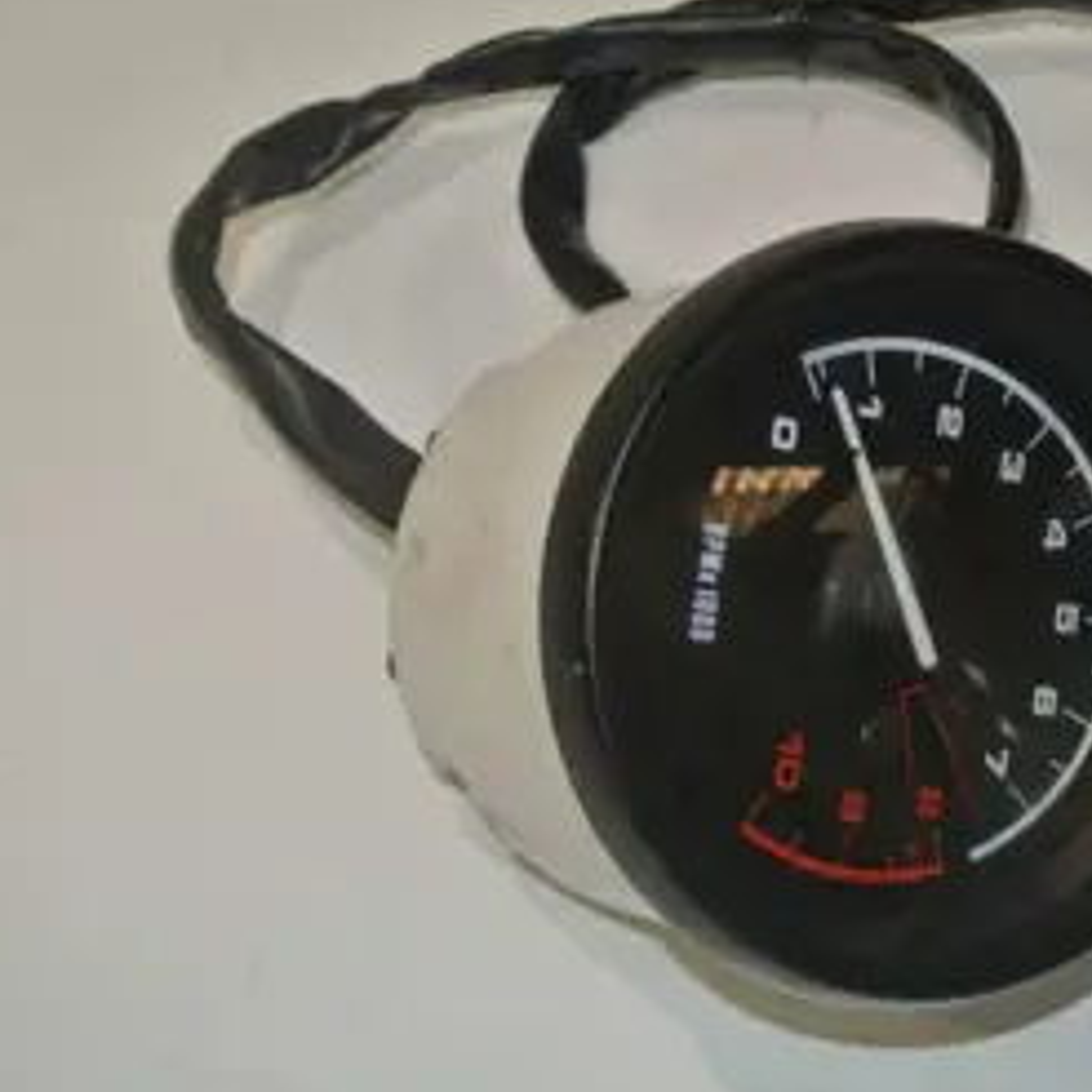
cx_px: 1114
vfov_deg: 18.3
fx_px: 3391
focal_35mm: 95
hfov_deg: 17.8
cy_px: 413
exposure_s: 1/60
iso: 200
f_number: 4.8
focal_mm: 18.9
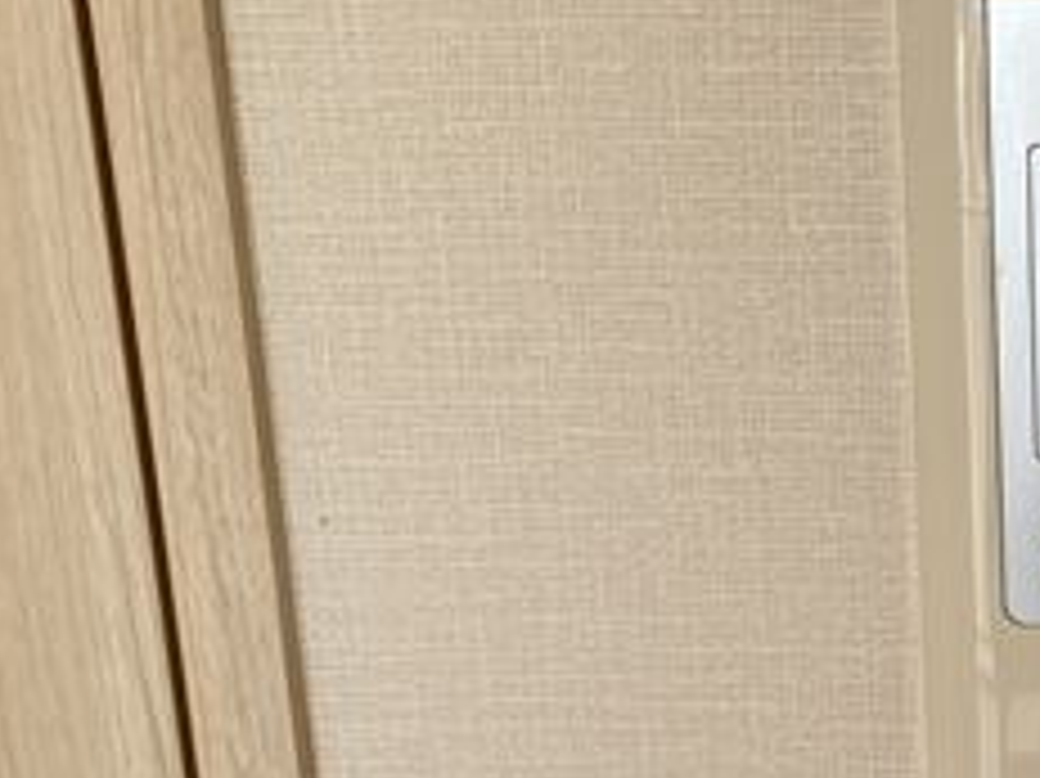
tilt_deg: -17.3
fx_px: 2162
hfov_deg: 24.5
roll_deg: +0.4
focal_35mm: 72
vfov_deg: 19.9
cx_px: 1243
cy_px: 751
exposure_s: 1/122
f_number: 1.8
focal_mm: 4.25
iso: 50
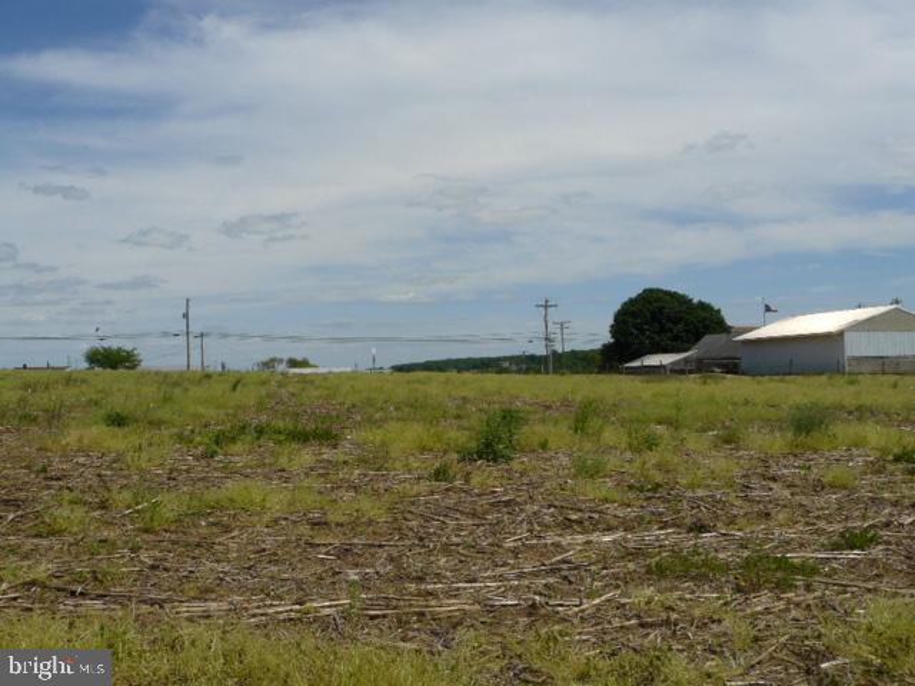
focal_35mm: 36
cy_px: 343
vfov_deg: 39.7
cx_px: 458
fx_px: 952
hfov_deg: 51.4
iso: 100
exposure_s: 1/500
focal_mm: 6
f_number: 8
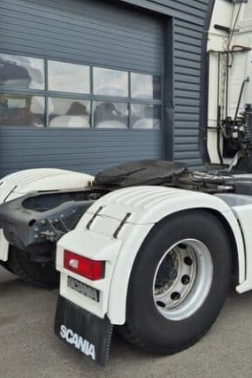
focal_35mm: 43
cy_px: 154
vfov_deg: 45.2
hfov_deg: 30.1
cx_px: 217
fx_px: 451
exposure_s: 1/966
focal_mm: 5.4
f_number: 1.8
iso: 25
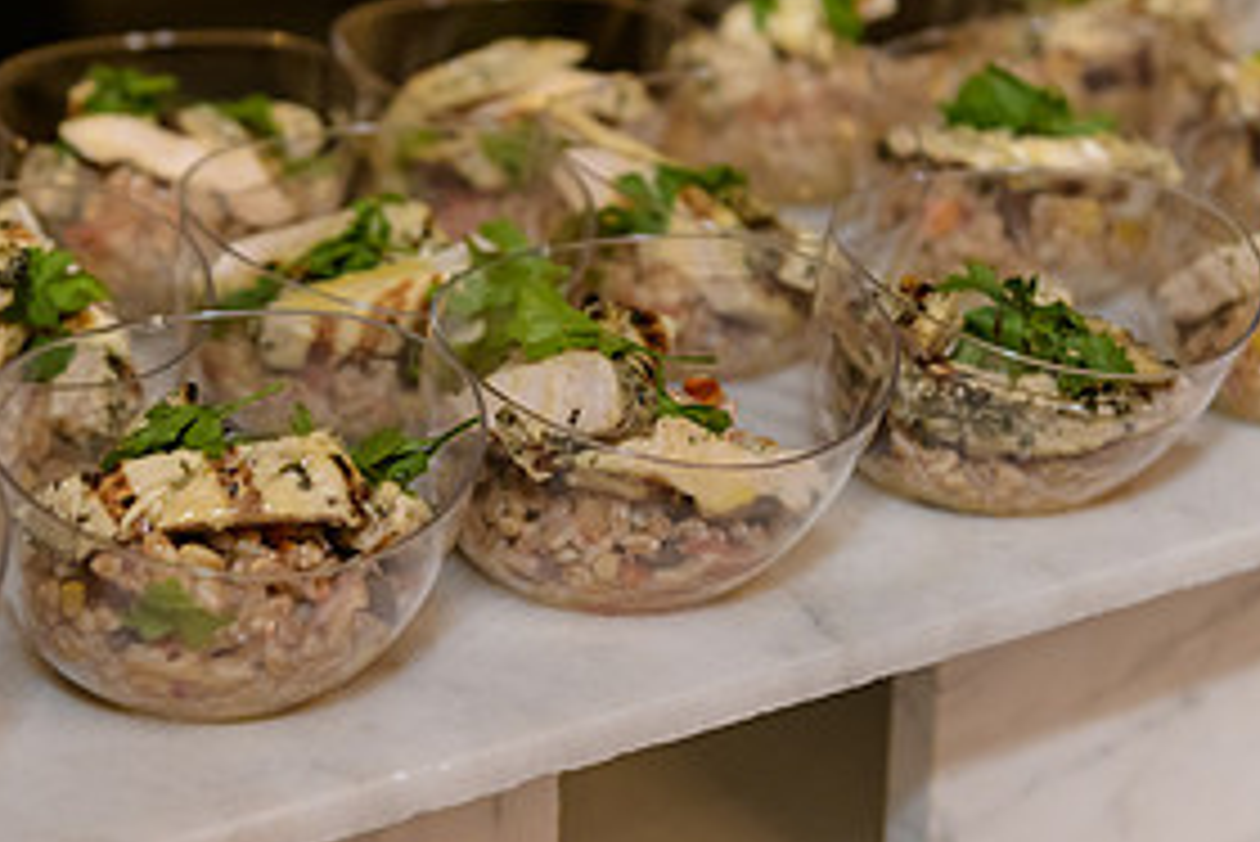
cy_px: 416
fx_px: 2906
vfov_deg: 16.5
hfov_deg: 24.5
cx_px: 572
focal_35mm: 83
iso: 1600
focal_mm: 40
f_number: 3.2
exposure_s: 1/125
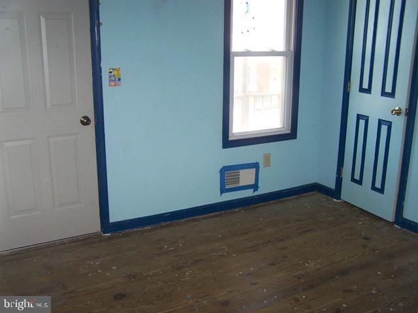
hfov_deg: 49.0
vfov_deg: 37.7
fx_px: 459
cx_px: 209
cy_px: 156
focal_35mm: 38
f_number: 2.8
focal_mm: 6.3
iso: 160
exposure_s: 1/60
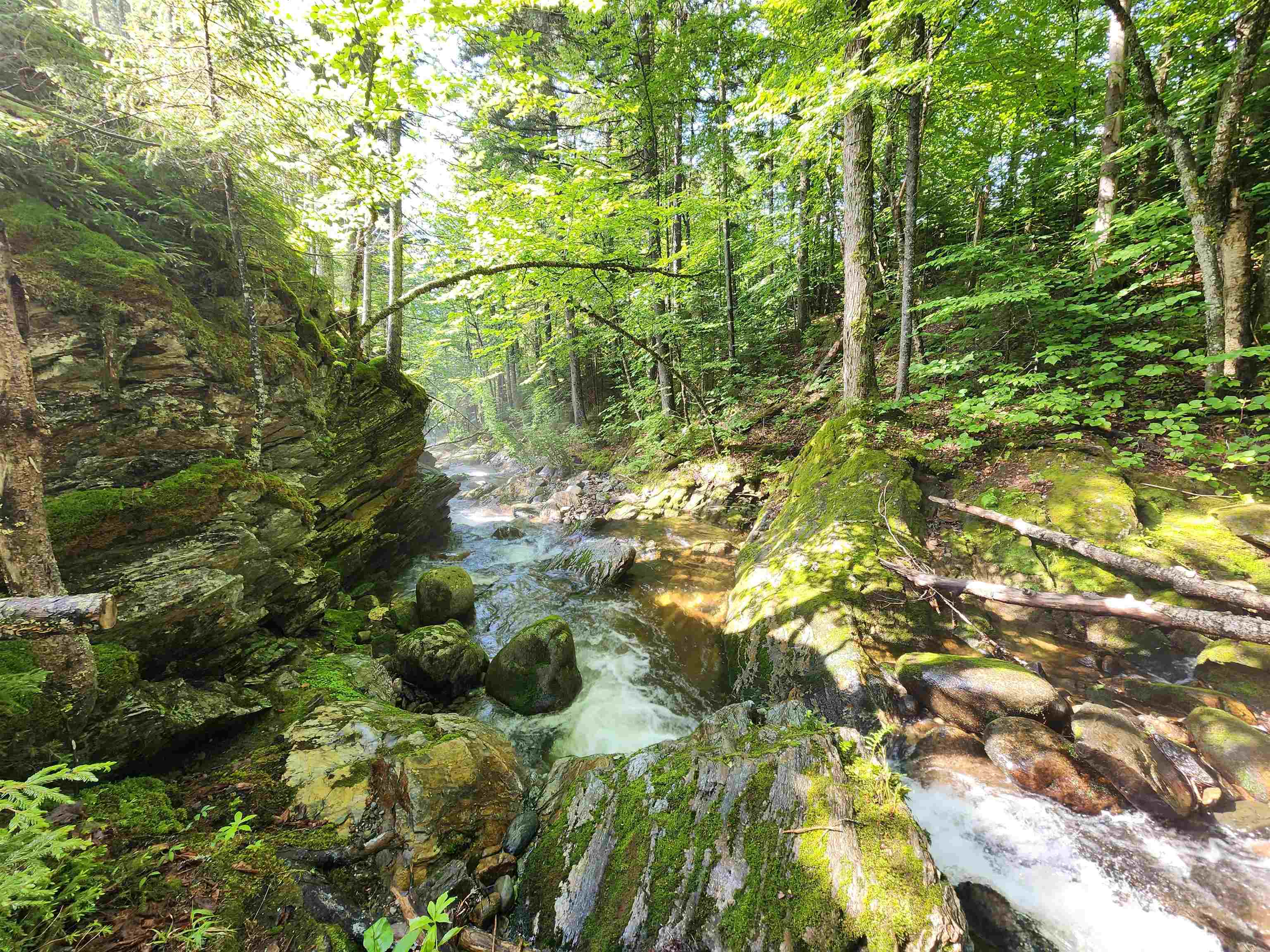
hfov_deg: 106.2
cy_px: 476
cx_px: 635
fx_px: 477
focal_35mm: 13
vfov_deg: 89.9
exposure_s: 1/60
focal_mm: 2.2
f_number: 2.2
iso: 50
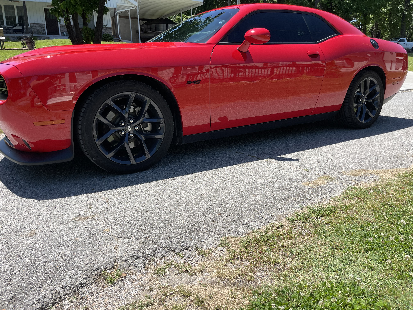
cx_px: 206
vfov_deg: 54.9
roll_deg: -0.3
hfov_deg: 69.4
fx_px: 298
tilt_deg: -15.0
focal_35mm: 25
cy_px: 155
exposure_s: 1/2545
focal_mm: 5.1
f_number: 1.6
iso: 32
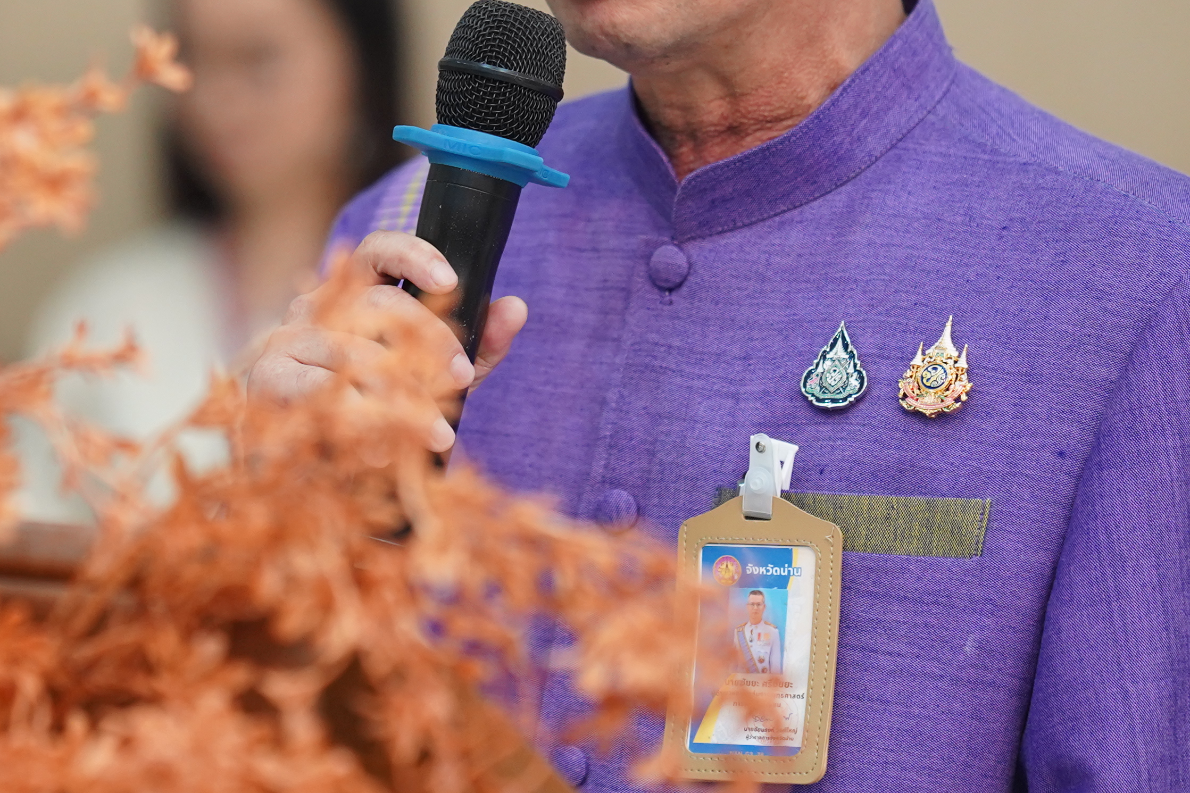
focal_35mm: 228
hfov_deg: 9.0
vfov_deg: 6.0
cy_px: 122
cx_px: 211
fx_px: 7536
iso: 1250
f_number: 1.8
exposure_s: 1/160
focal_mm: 85
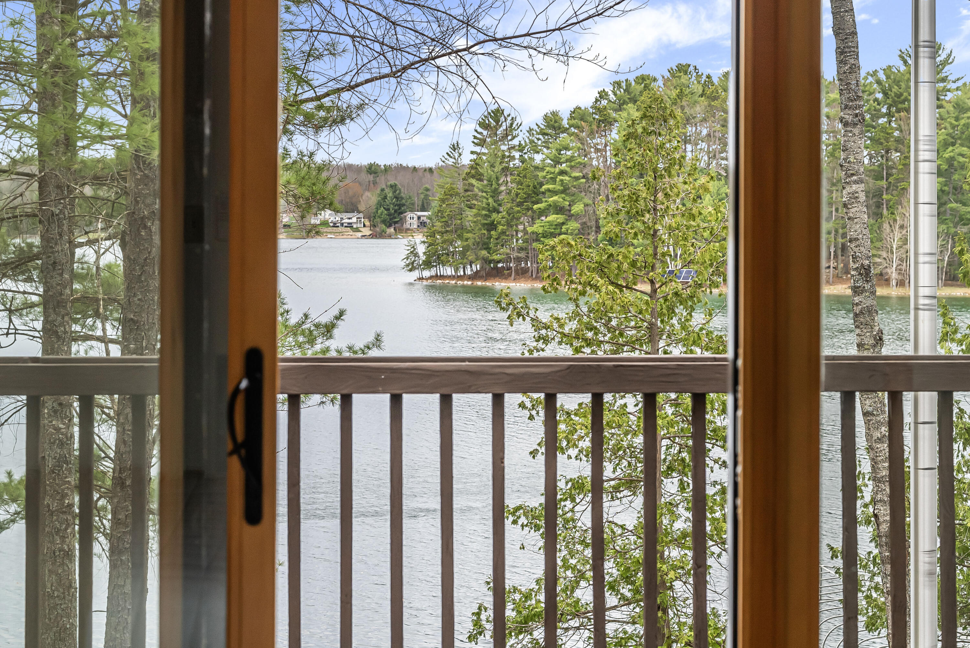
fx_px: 1644
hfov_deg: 32.9
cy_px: 324
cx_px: 485
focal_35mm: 61
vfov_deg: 22.3
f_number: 5.6
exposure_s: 1/640
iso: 640
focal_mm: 61
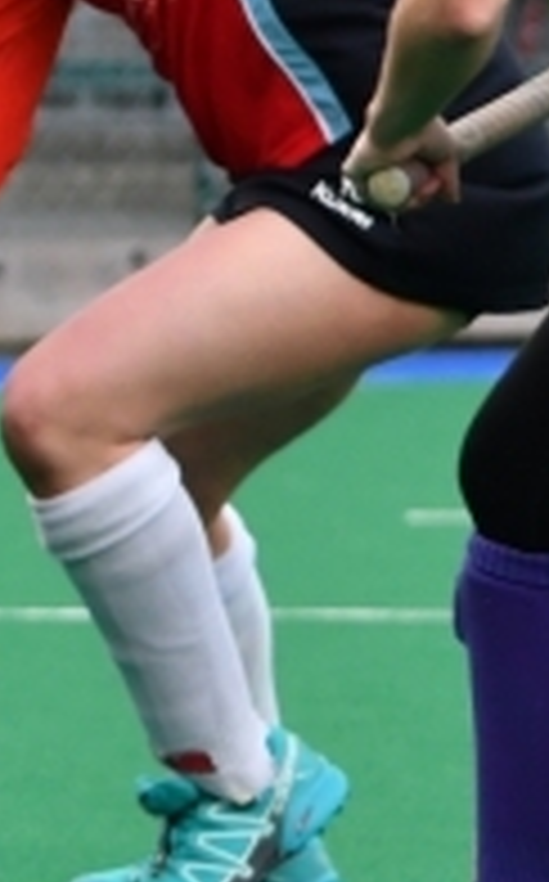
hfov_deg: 1.3
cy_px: 115
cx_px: -878
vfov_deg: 2.1
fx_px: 24010
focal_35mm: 1000
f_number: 4.8
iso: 1250
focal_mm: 120
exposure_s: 1/800
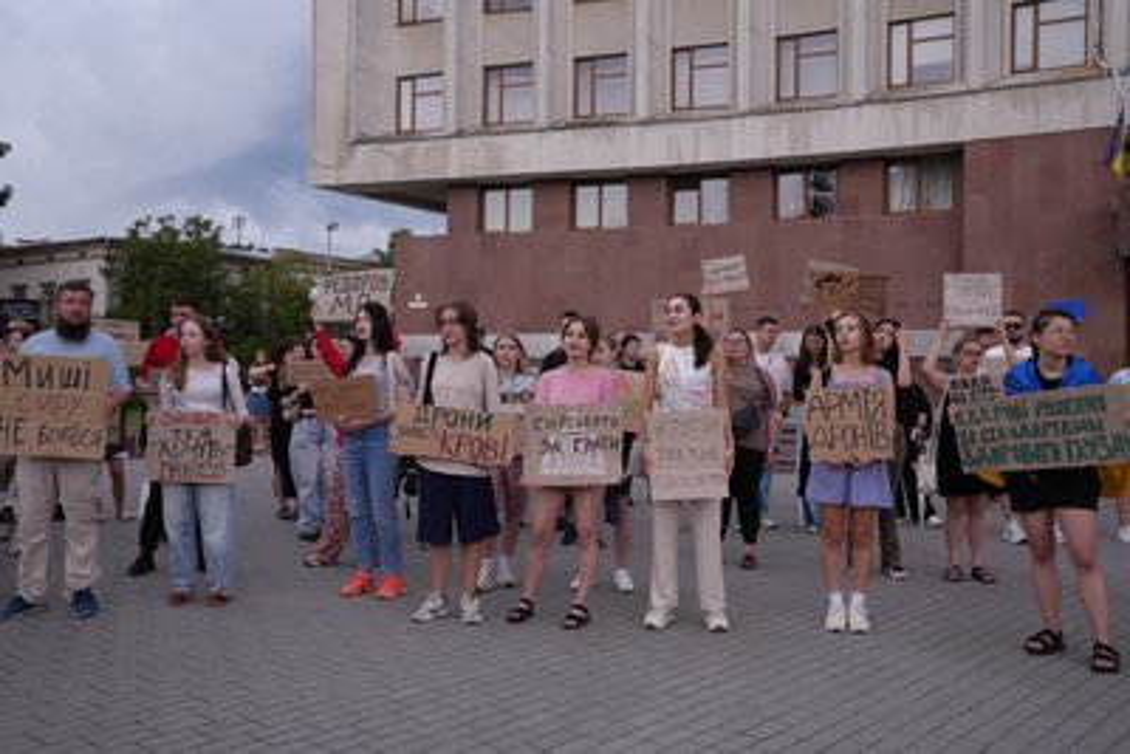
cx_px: 565
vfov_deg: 38.9
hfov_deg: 55.8
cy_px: 377
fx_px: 1068
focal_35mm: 34
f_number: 5
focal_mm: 34
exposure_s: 1/100
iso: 640
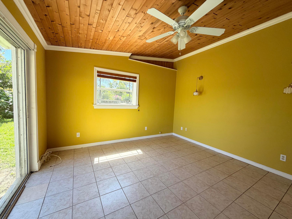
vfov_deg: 85.7
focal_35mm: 14
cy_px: 110
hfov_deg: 102.1
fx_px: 118
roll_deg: -2.0
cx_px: 146
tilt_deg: -4.1
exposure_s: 1/121
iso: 100
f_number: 2.2
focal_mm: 2.22
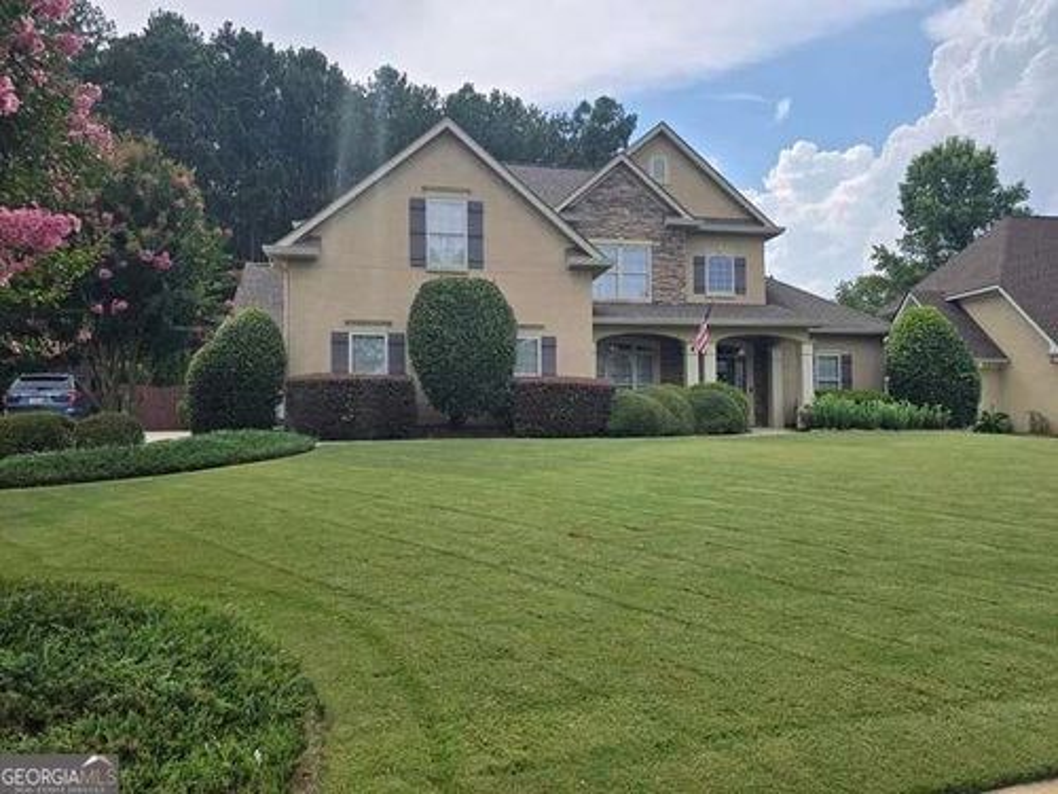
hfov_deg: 73.9
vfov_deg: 58.9
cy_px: 397
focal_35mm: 23
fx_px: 703
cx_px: 529
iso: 12
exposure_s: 1/1114
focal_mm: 6.3
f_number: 1.7
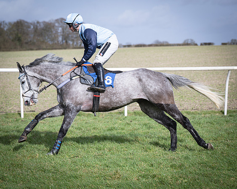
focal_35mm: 127
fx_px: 888
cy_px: 118
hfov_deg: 15.2
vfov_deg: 12.2
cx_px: 90
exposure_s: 1/2000
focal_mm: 89
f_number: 4
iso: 200
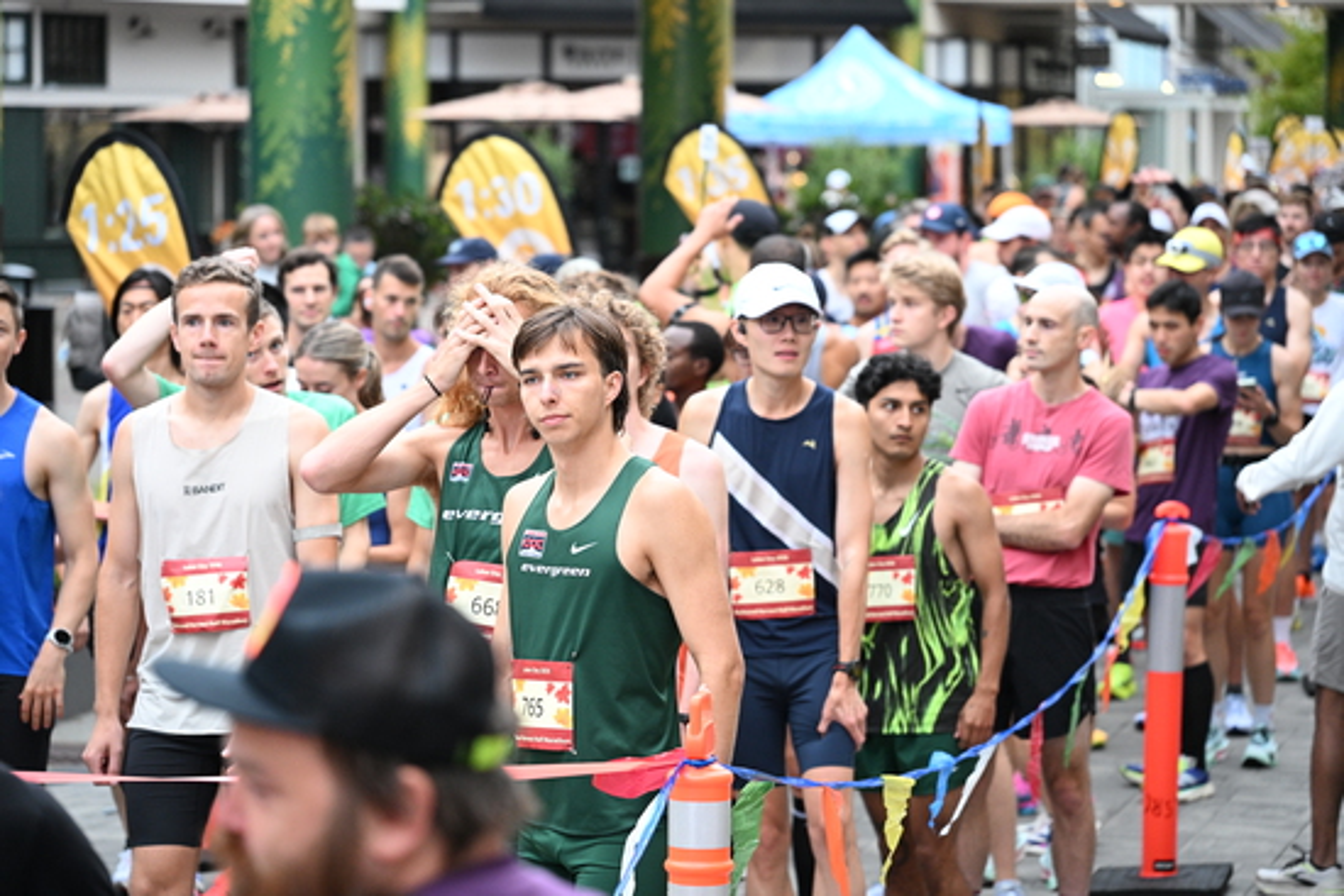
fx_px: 4481
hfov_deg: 17.1
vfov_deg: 11.4
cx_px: 672
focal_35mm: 120
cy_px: 448
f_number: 4
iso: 2500
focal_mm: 120
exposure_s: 1/400
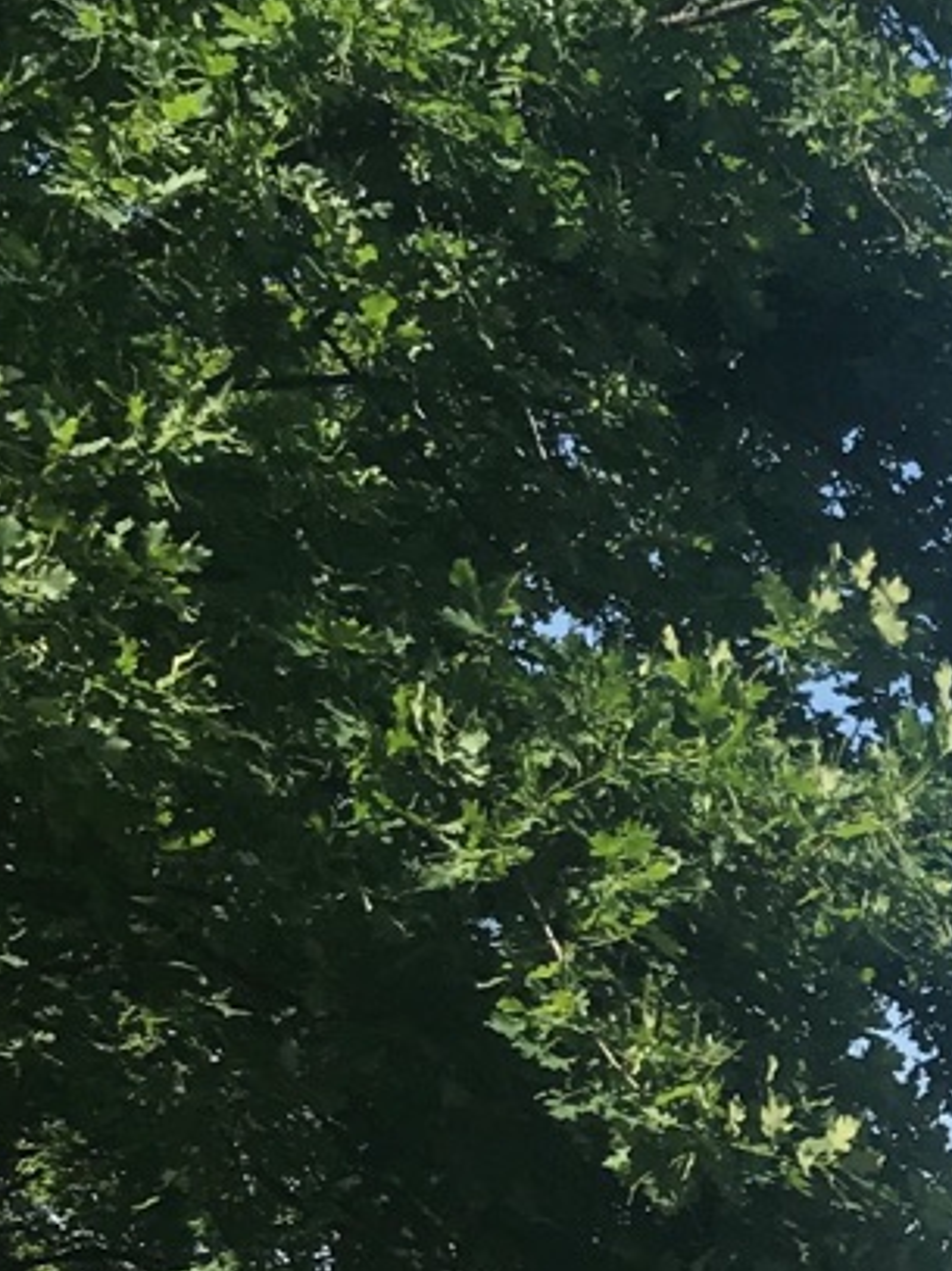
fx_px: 4036
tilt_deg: +3.8
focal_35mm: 110
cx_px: 1323
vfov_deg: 17.4
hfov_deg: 12.9
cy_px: 1340
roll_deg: +1.0
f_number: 1.8
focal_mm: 3.99
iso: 20
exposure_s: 1/1451
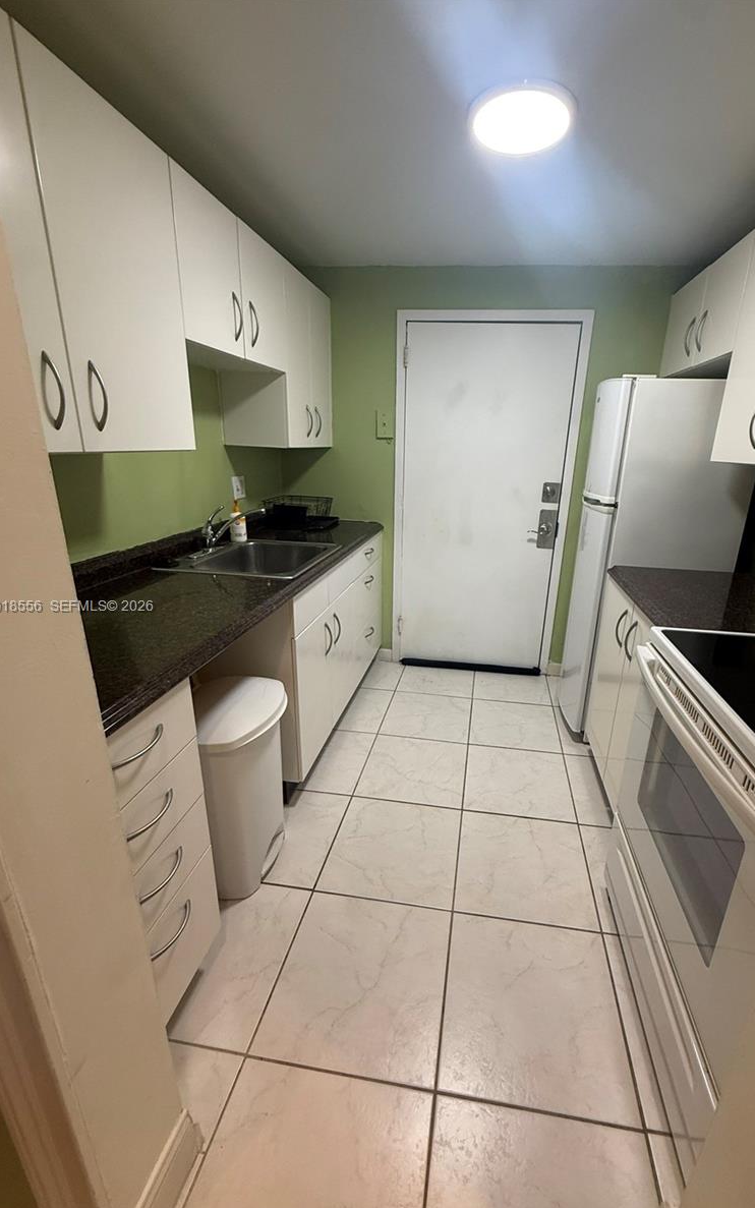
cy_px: 608
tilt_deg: -17.7
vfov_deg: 101.5
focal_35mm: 15
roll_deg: -2.4
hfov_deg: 74.5
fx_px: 494
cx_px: 423
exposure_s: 1/120
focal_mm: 2.22
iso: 200
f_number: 2.2
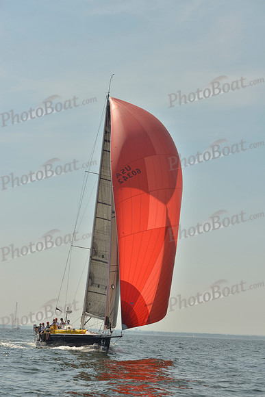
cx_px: 132
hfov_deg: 19.5
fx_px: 772
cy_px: 198
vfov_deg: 28.8
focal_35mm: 70
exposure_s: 1/1250
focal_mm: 70
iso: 200
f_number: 8
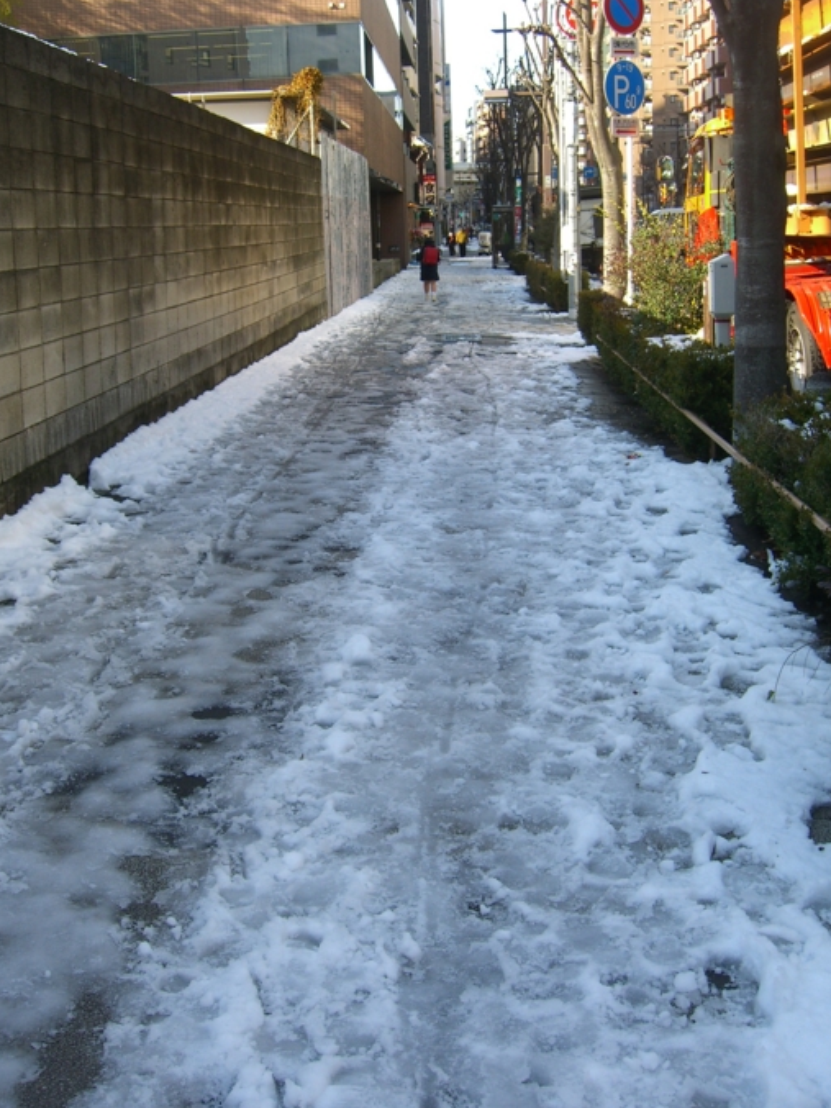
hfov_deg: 32.2
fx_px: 1440
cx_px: 390
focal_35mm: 45
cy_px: 469
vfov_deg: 42.0
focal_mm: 7.9
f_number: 4
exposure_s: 1/160
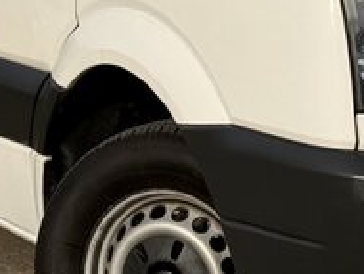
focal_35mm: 202
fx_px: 2127
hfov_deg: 9.8
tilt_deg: -1.9
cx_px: 282
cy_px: -121
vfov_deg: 7.3
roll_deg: -1.7
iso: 64
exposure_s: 1/5208
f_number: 1.78
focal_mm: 6.76
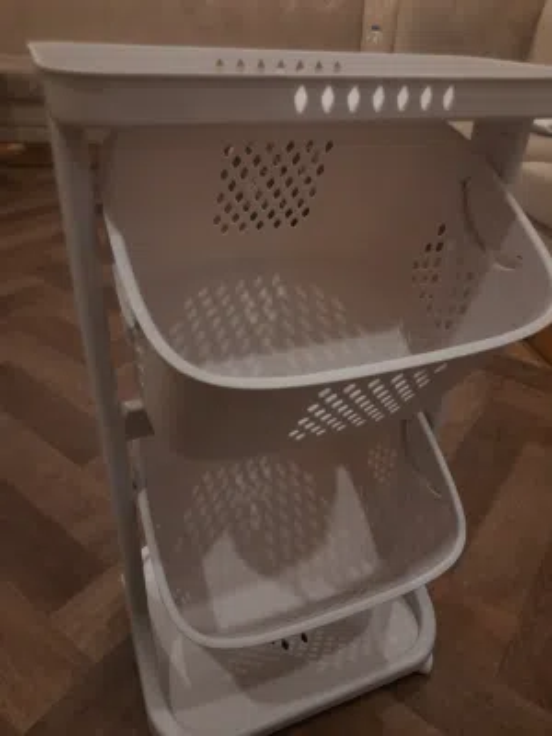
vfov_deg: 69.4
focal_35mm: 25
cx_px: 276
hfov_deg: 54.9
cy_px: 368
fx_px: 532
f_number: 2
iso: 160
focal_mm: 4.6
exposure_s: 1/50
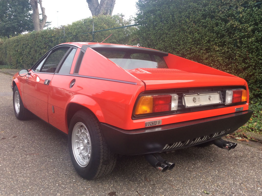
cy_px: 98
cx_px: 131
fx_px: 242
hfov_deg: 56.9
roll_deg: -0.6
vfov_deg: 44.1
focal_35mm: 32
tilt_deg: -8.5
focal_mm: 3.3
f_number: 2.4
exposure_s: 1/207
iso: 32
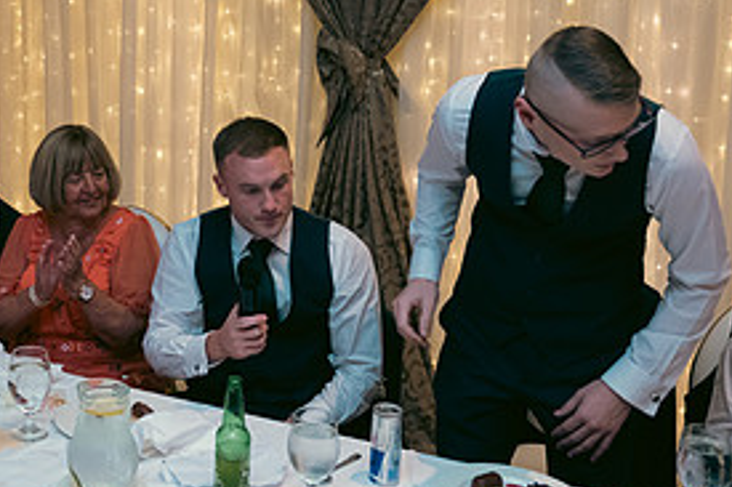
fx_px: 1158
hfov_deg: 33.4
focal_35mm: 57
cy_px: 102
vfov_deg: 23.4
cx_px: 85
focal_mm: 27
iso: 800
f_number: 3.5
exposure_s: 1/160
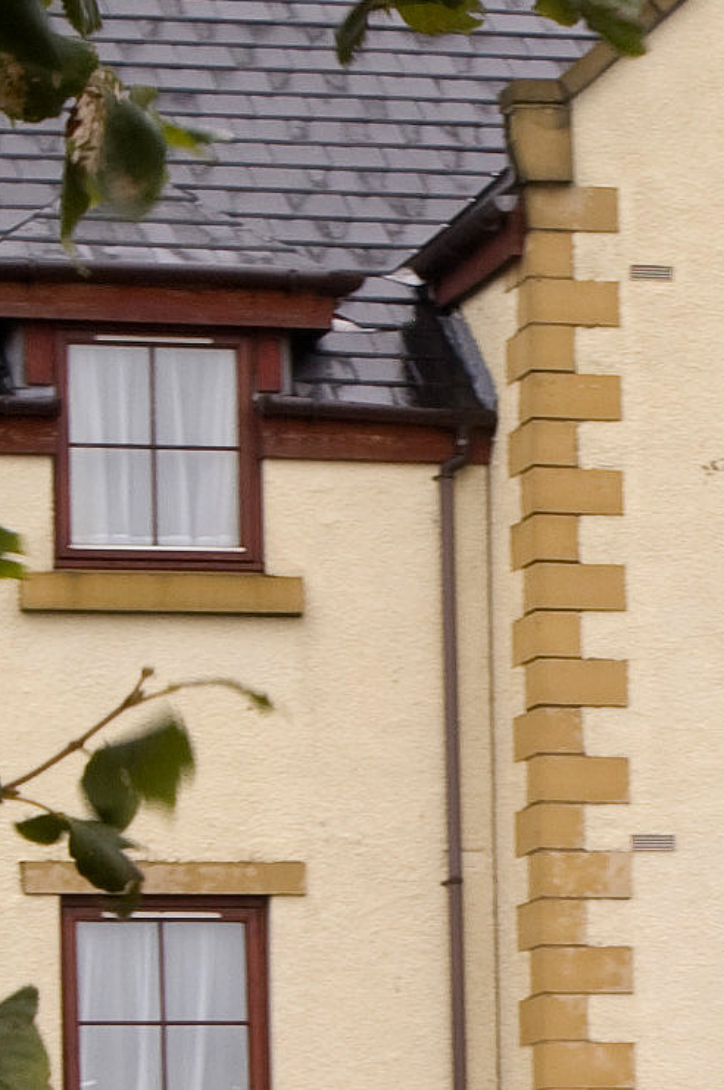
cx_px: 934
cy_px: 1130
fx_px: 5893
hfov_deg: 7.0
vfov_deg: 10.5
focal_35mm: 195
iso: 200
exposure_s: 1/60
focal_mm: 32
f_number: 11
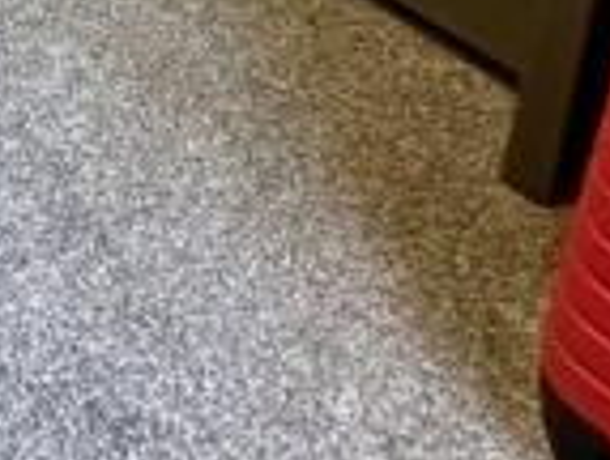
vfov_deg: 9.4
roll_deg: +1.5
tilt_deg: -16.1
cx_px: -601
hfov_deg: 15.6
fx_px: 1767
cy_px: -1133
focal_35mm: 100
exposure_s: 1/50
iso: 320
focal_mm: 2.22
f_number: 2.2
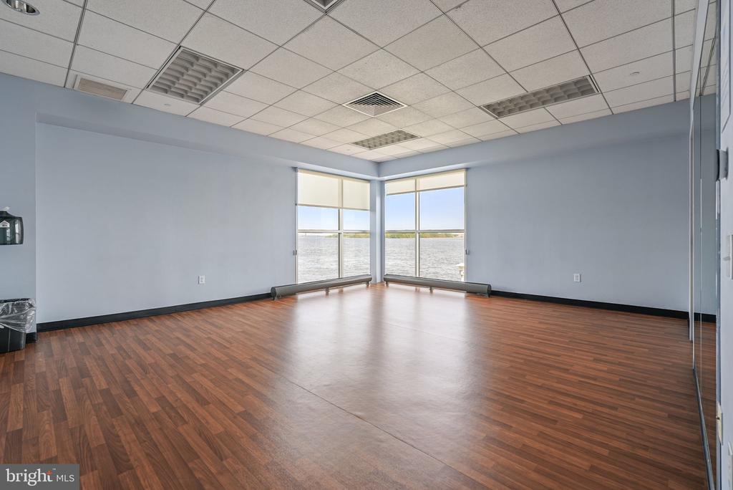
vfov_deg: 73.8
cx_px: 366
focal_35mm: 16
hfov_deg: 96.7
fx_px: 326
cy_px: 245
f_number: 6.3
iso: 100
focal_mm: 16
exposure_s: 1/40
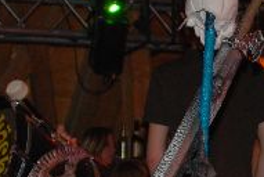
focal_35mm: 177
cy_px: 104
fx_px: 1300
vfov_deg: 7.8
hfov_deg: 11.3
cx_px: 337
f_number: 4
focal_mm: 22
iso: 200
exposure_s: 1/60
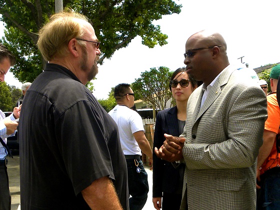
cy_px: 105
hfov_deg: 67.3
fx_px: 210
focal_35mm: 26
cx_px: 140
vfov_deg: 53.1
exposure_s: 1/610
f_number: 3.5
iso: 64
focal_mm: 4.6
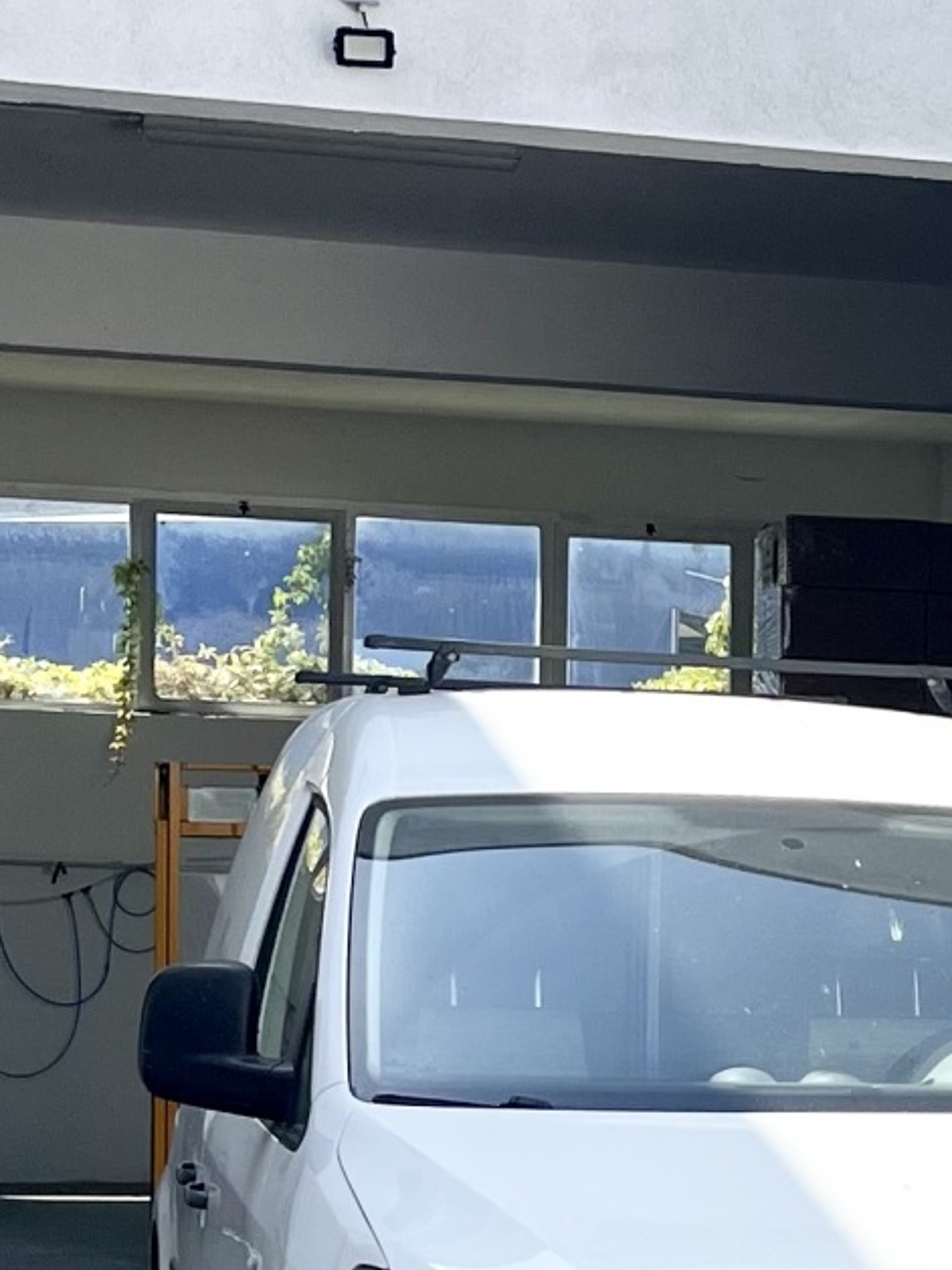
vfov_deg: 18.4
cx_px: 1536
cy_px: 969
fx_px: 3887
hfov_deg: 13.0
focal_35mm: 106
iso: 50
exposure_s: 1/3311
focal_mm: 5.1
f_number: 1.6
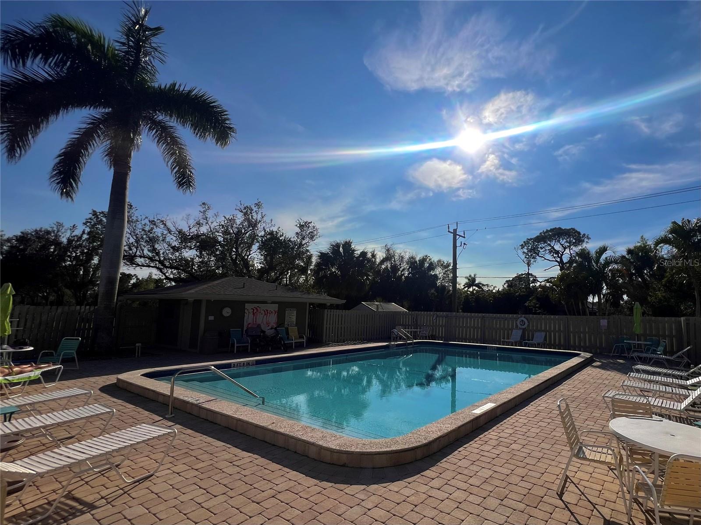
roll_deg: -4.8
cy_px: 262
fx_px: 263
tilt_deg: +5.9
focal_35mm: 13
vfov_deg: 89.9
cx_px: 350
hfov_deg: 106.2
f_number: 1.8
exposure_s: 1/6135
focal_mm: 1.57
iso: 32
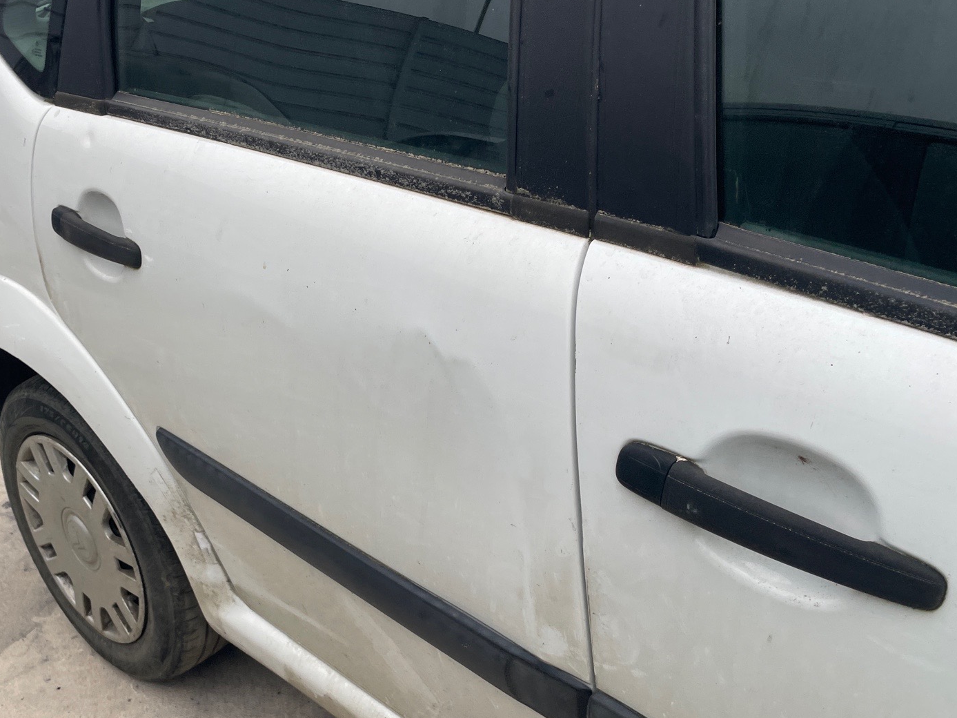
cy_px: 434
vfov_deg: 39.5
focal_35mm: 36
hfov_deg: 50.3
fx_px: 995
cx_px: 307
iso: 32
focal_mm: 4.2
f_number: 1.6
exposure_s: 1/463
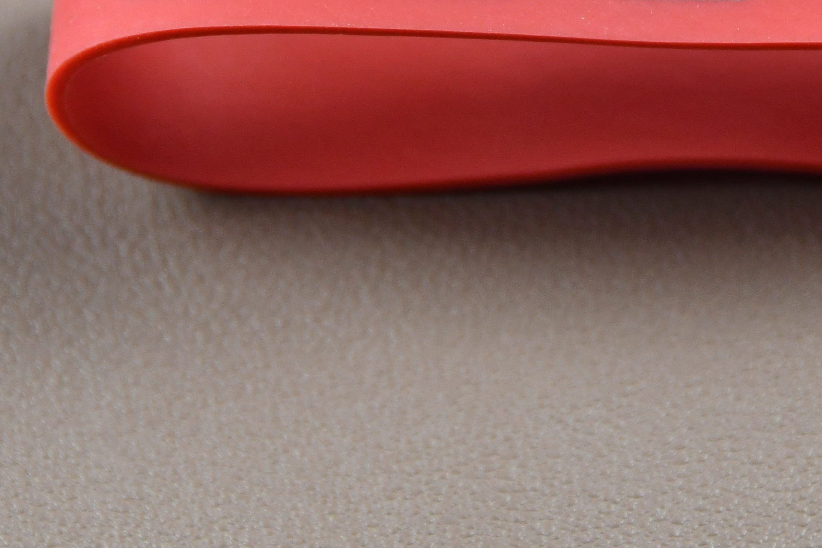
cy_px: -84
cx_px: 558
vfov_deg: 5.2
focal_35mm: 265
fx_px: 6051
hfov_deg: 7.8
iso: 1000
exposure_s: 1/200
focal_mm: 70
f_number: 5
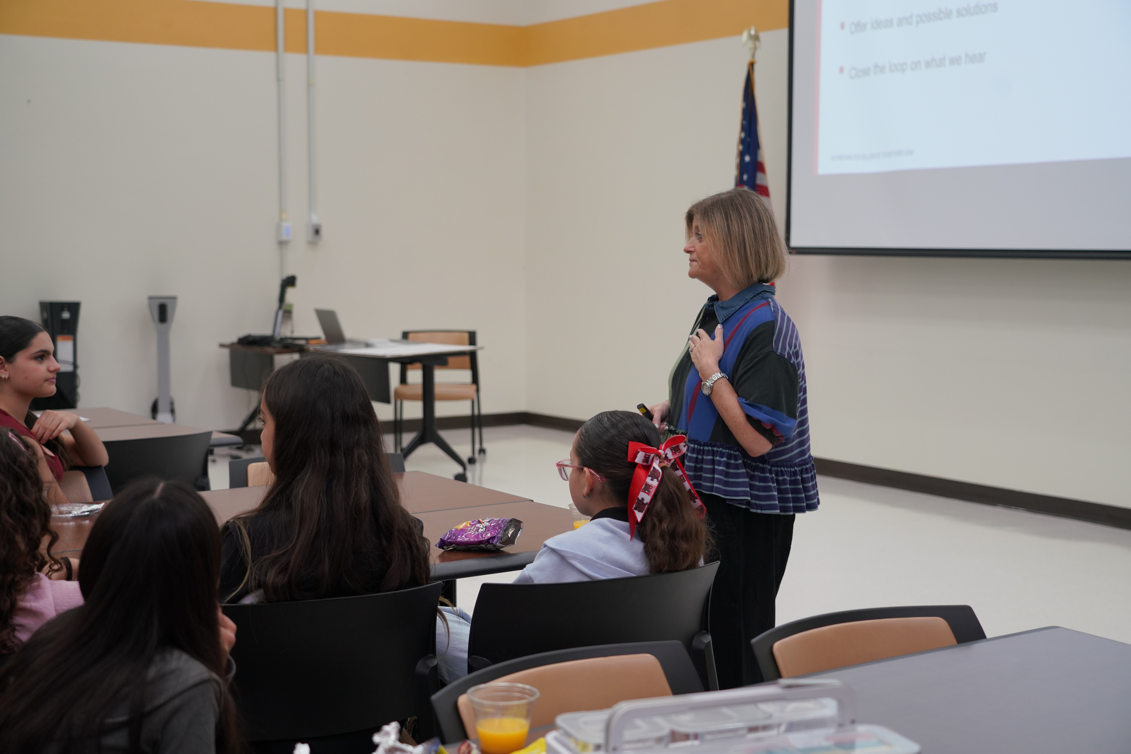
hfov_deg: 38.2
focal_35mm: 52
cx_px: 566
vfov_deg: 26.0
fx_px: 1634
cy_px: 377
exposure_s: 1/160
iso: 800
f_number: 4
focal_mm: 52
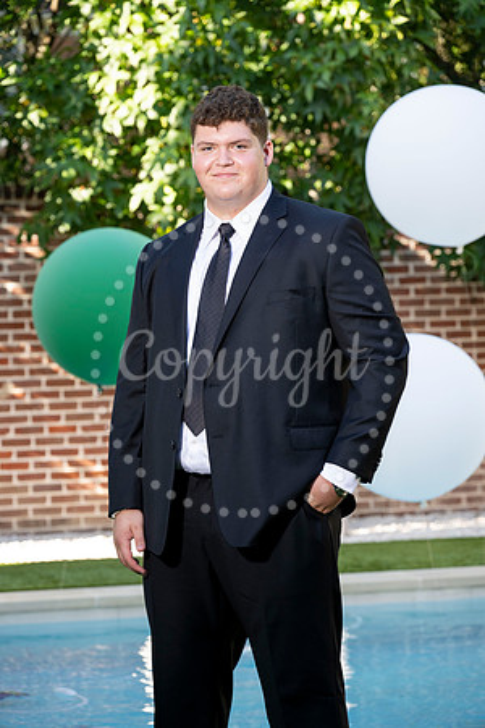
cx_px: 242
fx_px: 2425
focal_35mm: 120
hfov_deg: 11.4
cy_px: 364
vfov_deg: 17.1
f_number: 5.6
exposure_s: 1/200
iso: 400
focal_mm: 120
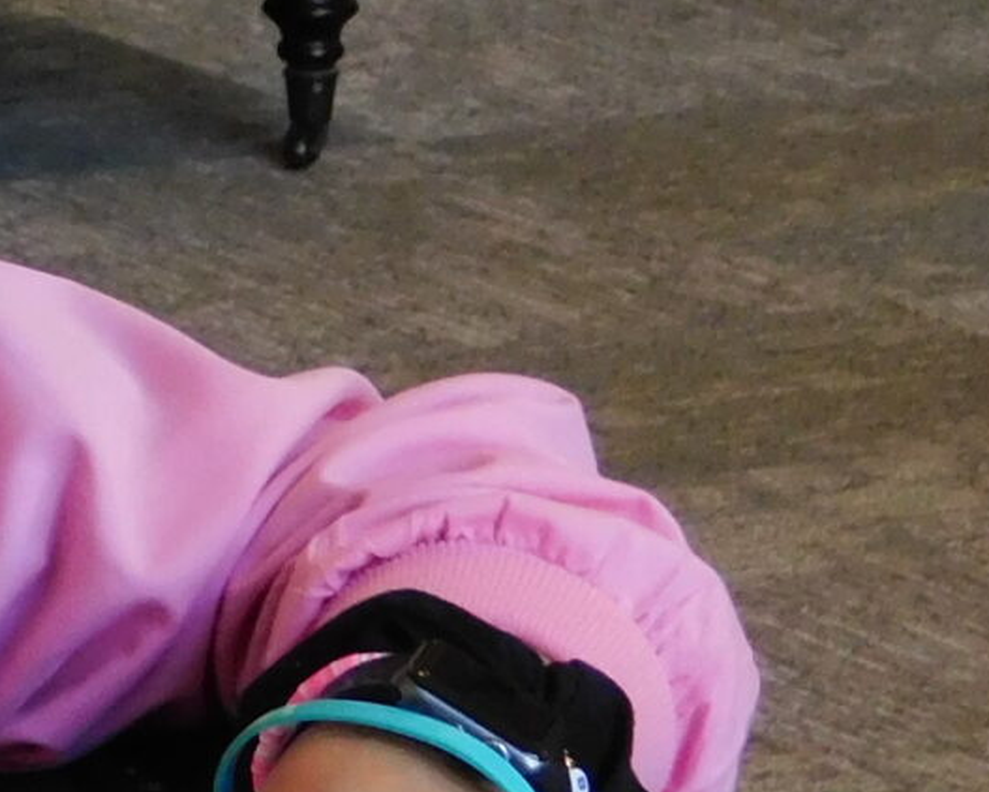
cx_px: -844
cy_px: -30
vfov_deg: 4.1
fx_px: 11098
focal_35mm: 379
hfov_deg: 5.0
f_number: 4.4
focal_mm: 14.2
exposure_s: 1/30
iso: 400
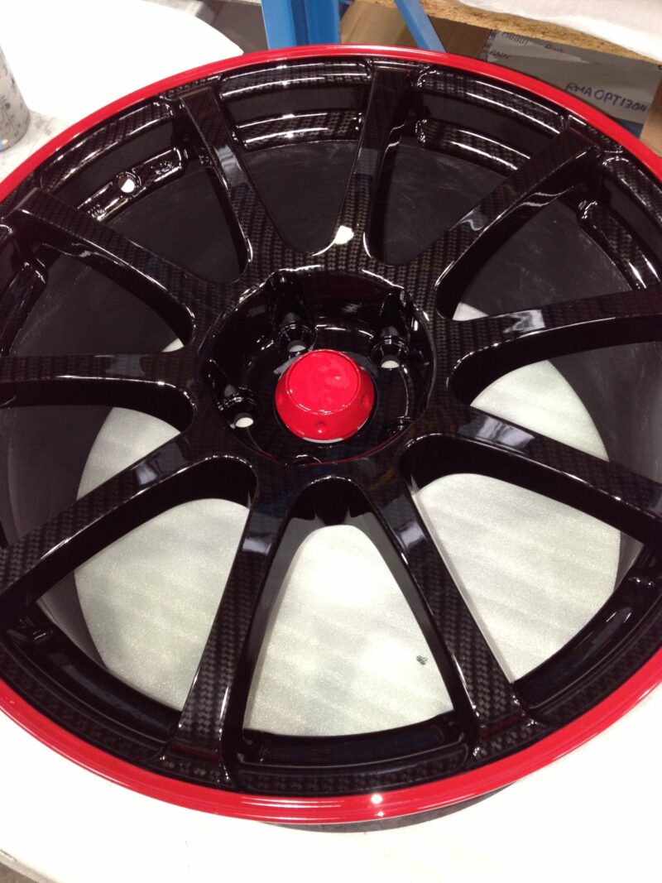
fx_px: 842
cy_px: 442
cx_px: 331
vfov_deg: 55.4
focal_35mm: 33
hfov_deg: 42.9
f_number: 2.4
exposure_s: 1/20
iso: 125
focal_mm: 4.13
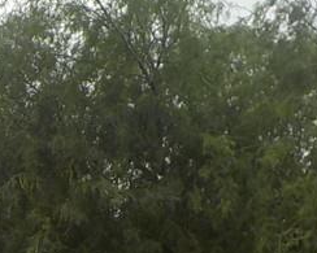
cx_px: -112
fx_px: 1154
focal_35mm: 123
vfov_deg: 12.3
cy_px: 302
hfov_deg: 14.9
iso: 125
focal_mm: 4.1
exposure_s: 1/1000
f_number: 3.3
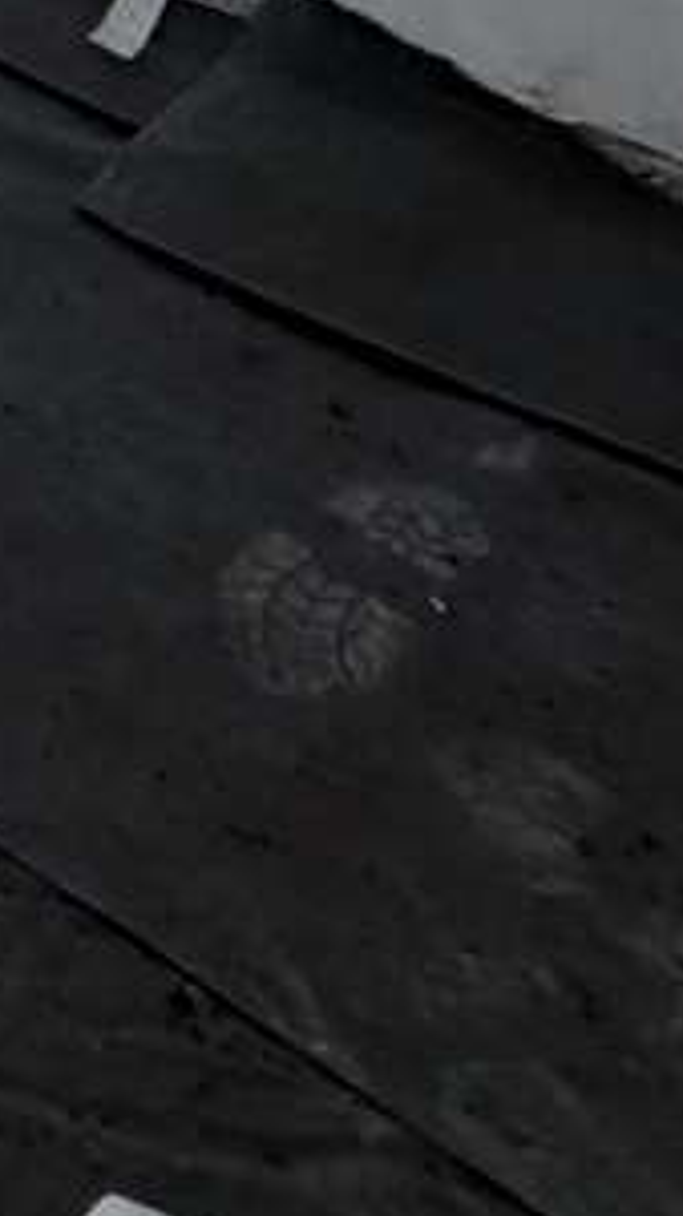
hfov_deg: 10.9
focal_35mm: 76
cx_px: -1330
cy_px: -943
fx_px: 2450
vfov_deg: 20.3
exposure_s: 1/138
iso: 50
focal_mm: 2.22
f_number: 2.2
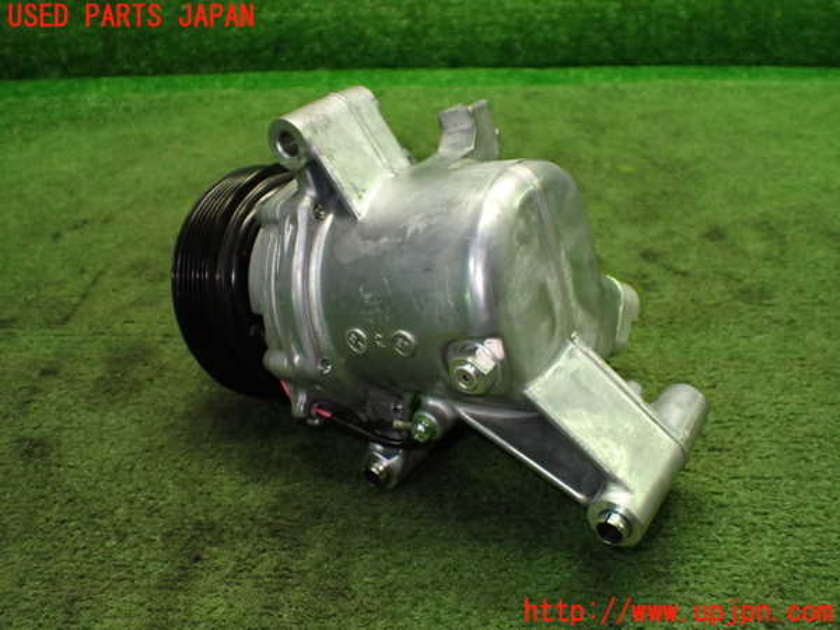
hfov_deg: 60.0
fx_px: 728
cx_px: 420
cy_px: 315
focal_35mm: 30
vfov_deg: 46.8
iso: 500
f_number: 2.3
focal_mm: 5.4
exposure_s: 1/125
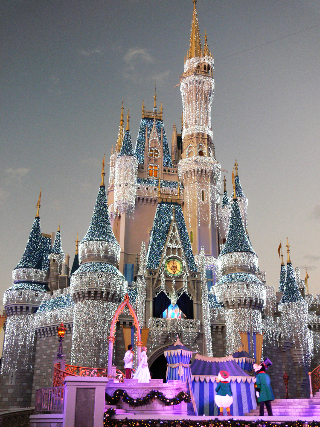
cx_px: 160
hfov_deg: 34.3
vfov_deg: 44.8
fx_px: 518
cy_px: 214
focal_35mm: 42
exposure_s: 1/10
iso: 200
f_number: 2.8
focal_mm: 8.9
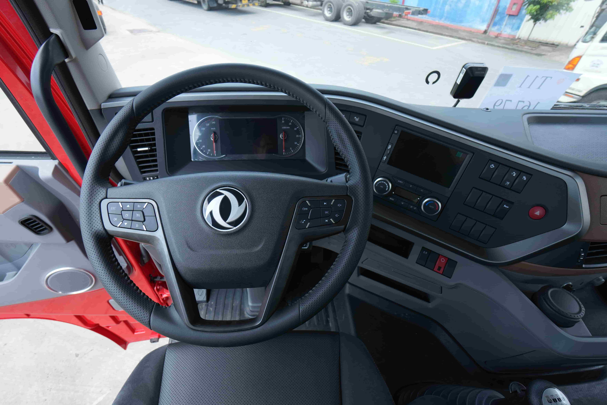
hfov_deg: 100.4
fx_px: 253
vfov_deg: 77.3
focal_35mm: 15
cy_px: 202
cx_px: 304
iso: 250
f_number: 5.6
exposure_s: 1/160
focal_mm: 10
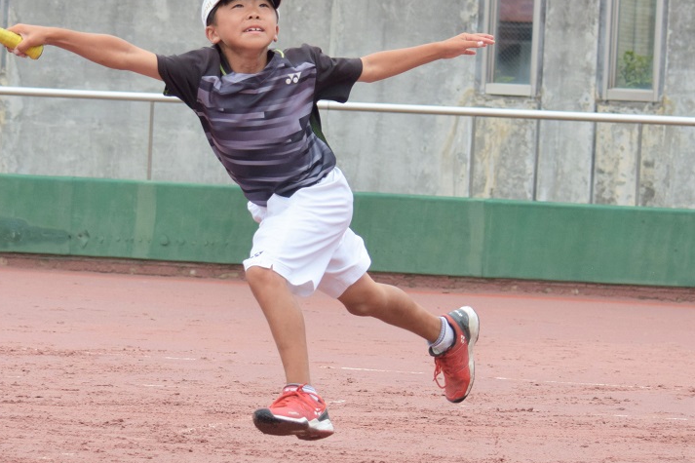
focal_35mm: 143
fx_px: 2760
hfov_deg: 14.3
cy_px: 175
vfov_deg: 9.6
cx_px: 209
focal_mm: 68
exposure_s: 1/1600
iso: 500
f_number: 4.5
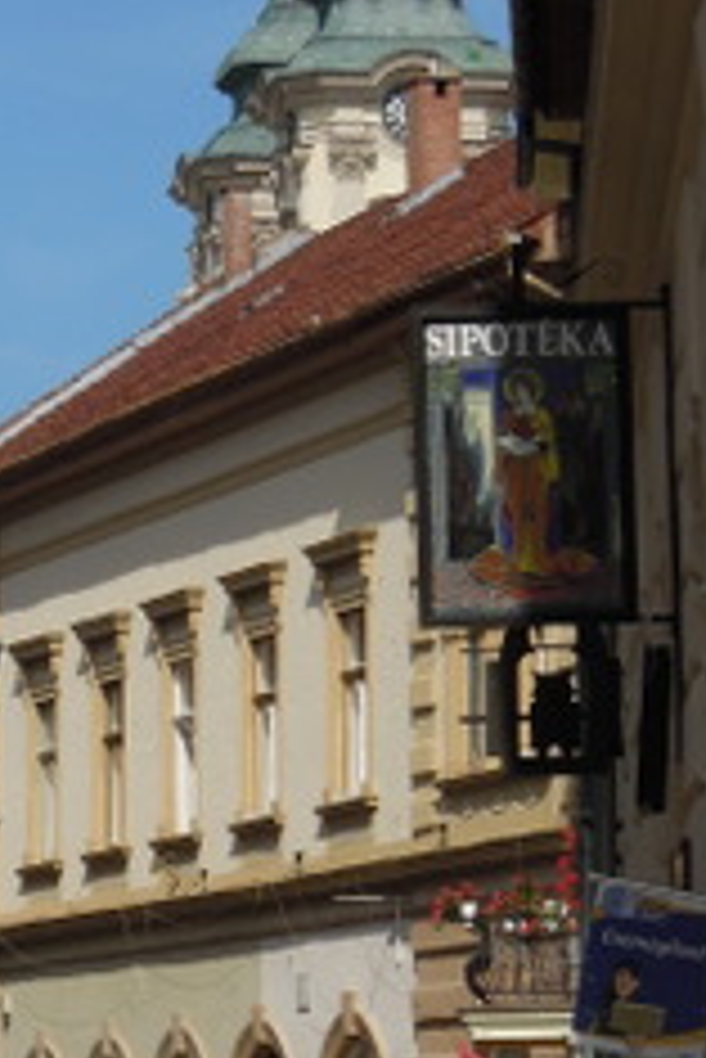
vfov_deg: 9.7
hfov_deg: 6.5
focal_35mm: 212
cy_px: 788
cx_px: 126
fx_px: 6227
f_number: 5.5
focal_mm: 17.9
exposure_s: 1/1000
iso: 160
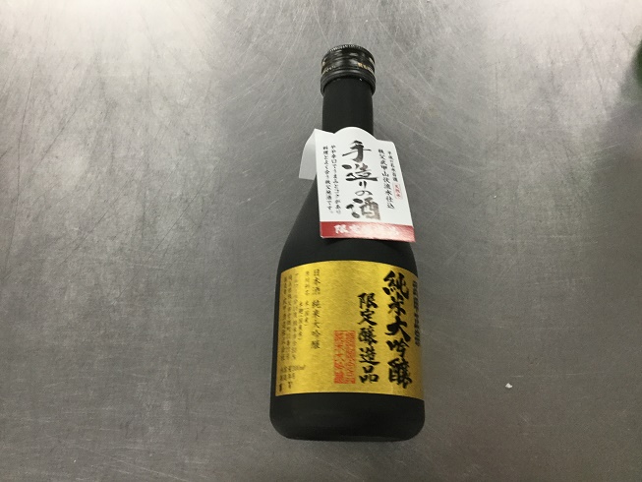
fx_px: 575
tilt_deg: -75.1
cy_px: 241
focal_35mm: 31
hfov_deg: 58.3
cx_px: 321
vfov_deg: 45.5
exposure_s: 1/30
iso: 100
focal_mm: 3.3
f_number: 2.4
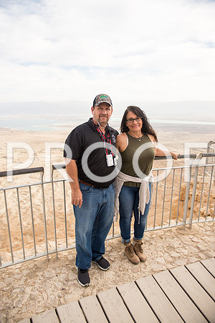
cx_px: 108
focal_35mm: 24
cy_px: 162
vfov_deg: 73.7
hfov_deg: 53.1
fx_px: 215
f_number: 2.8
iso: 200
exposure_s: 1/2000
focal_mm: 24
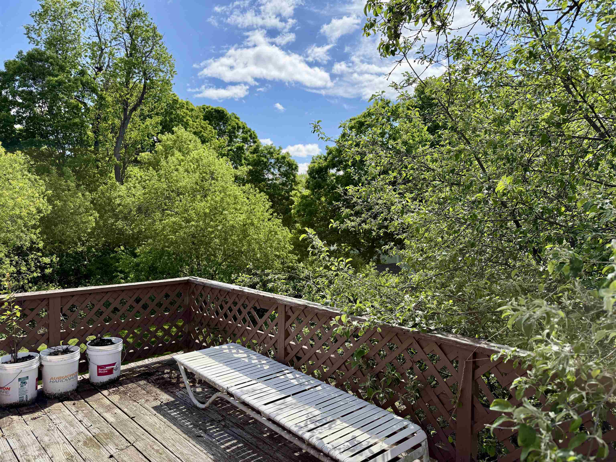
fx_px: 427
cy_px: 231
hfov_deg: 71.6
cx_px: 308
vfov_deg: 56.8
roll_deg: -0.9
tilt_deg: -2.4
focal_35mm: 24
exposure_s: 1/3279
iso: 100
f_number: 1.78
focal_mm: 6.76
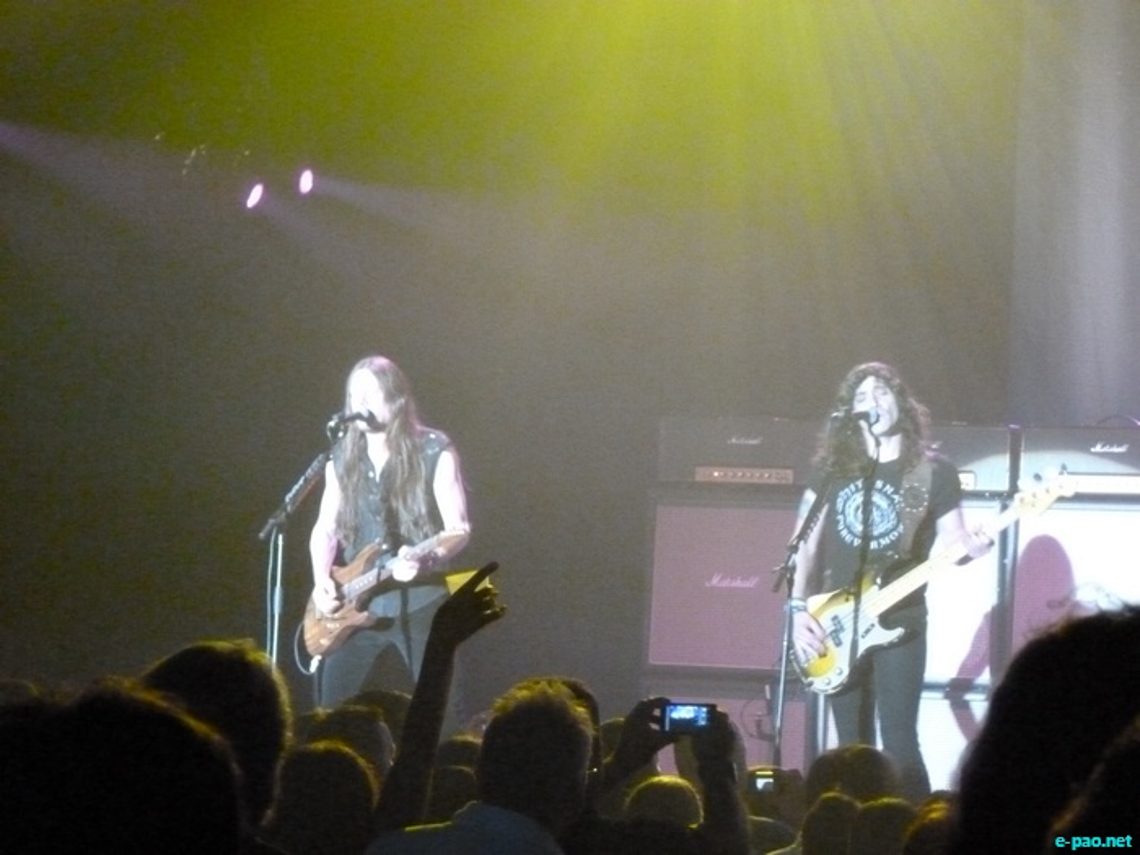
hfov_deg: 10.0
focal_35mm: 197
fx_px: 6488
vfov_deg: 7.5
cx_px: 570
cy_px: 428
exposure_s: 1/15
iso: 1600
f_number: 5.5
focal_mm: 35.2
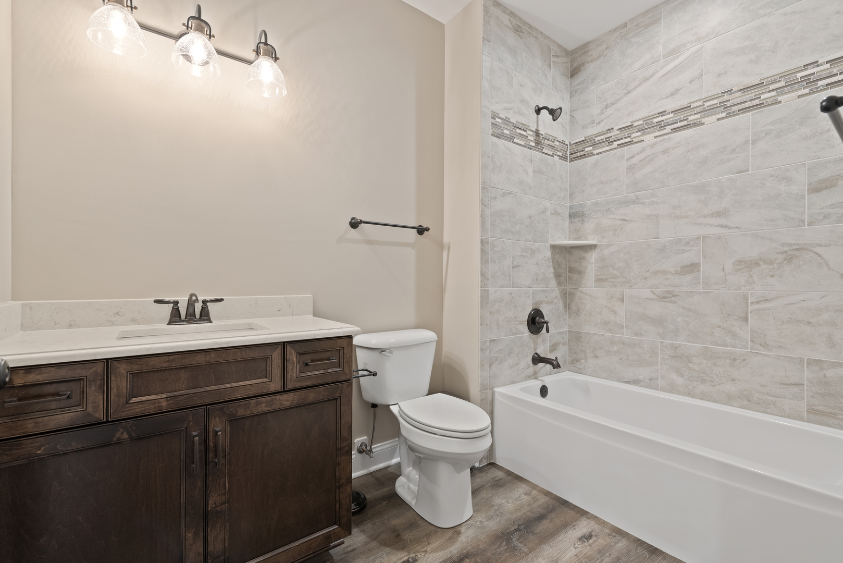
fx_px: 375
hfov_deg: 96.7
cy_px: 282
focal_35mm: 16
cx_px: 422
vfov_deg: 73.8
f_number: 8
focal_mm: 16
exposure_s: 1/3
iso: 500
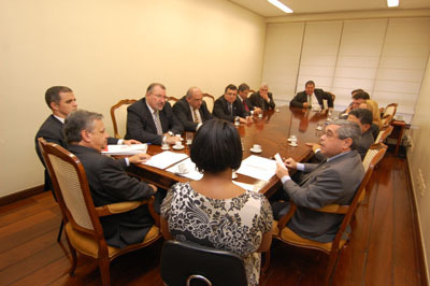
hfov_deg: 81.3
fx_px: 251
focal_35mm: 21
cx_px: 215
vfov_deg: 59.4
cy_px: 143
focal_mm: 14
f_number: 4
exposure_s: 1/50
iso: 800
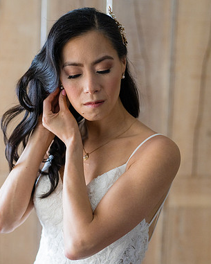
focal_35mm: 74
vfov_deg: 25.7
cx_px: 58
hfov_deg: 20.6
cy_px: 138
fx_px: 577
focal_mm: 50
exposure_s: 1/500
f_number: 1.8
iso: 1250
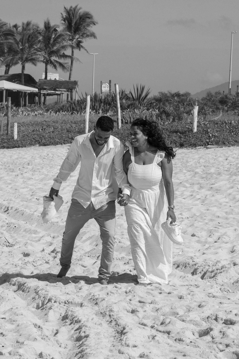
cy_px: 180
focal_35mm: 128
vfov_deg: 16.1
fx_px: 1270
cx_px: 120
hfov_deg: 10.8
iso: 160
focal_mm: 85
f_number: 10
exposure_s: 1/500
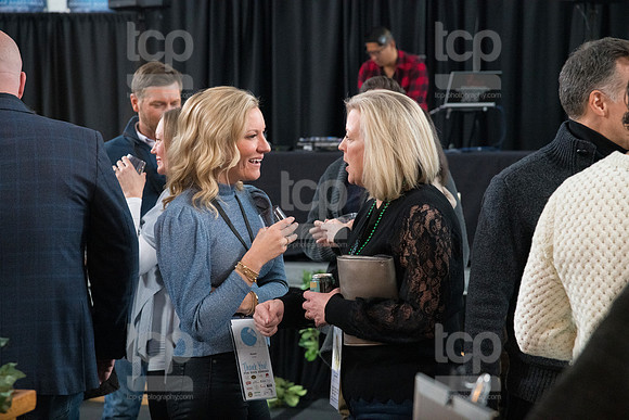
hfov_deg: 19.5
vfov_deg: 13.0
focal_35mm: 105
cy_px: 210
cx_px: 314
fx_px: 1835
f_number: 5.6
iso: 4000
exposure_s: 1/250
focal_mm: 105
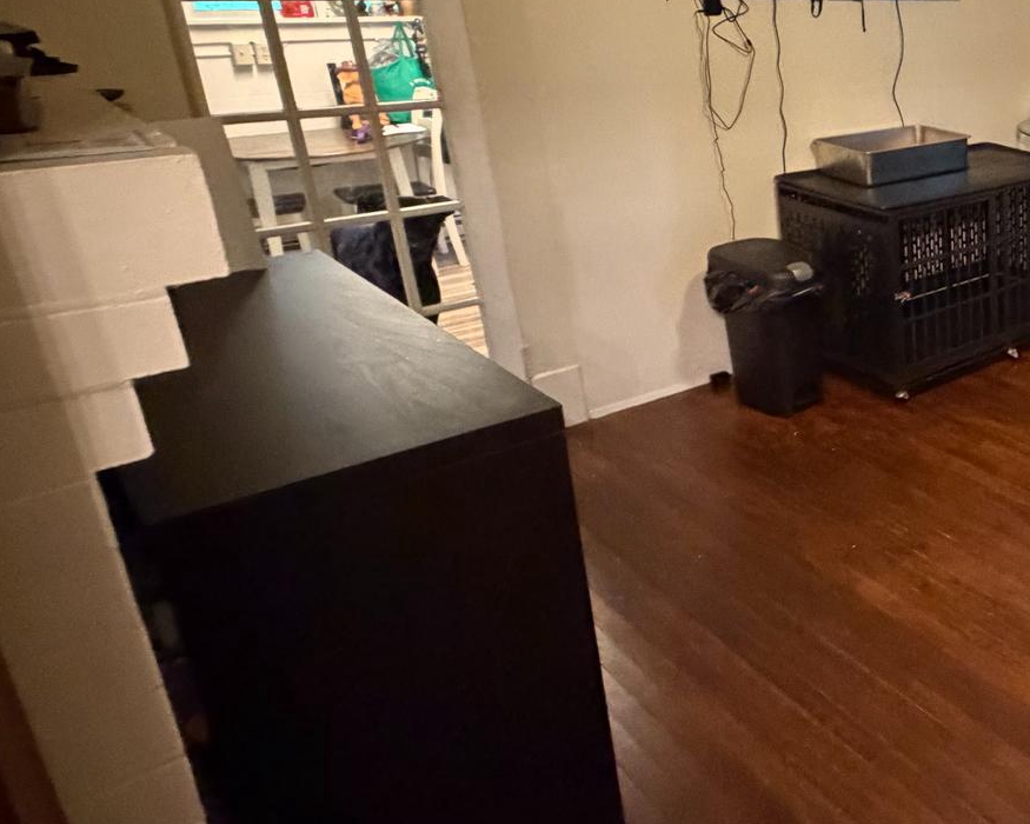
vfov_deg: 45.1
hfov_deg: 42.3
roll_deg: -1.7
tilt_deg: -17.2
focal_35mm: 32
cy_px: 271
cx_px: 1162
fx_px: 975
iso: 1250
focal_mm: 2.22
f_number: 2.2
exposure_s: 1/30
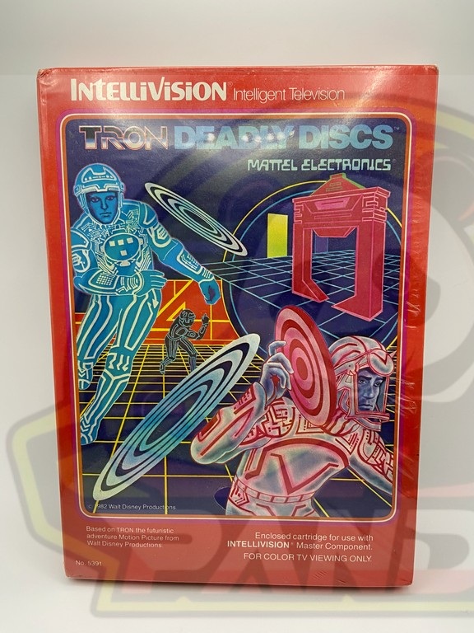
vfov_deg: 67.3
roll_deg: +0.4
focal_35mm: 26
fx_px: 475
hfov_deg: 53.1
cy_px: 316
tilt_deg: -22.4
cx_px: 237
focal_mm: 4.25
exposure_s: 1/60
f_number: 1.8
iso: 80
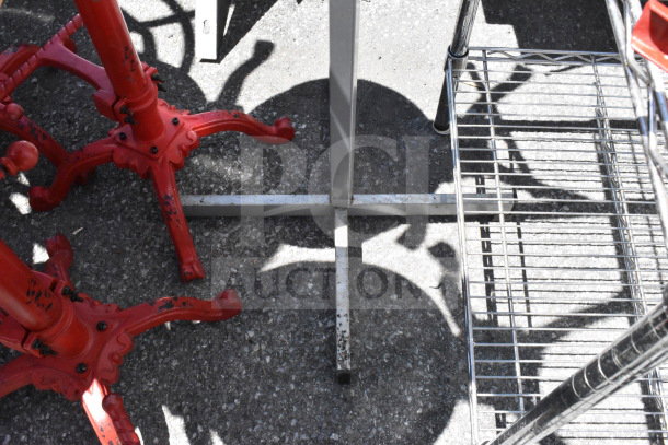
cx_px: 334
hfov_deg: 53.1
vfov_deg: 36.9
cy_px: 222
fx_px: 668
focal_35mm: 36
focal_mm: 24
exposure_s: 1/1250
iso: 6400
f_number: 18
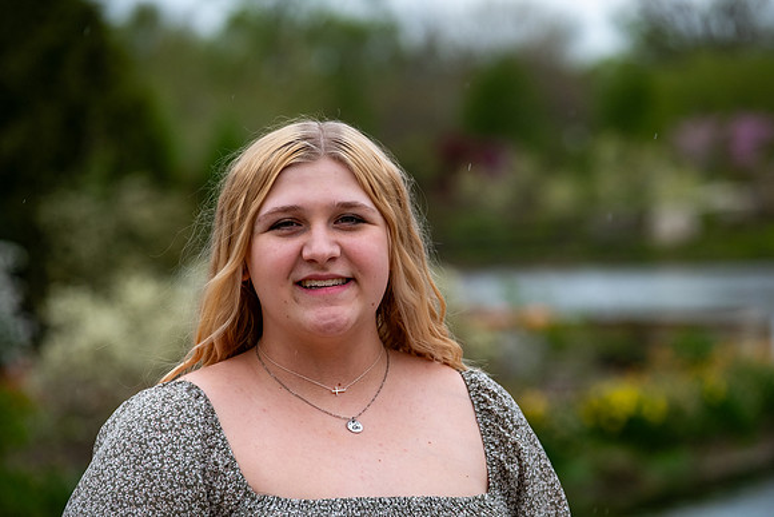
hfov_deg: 11.1
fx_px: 4000
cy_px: 258
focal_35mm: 186
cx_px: 387
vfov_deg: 7.4
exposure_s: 1/1000
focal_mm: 124.3
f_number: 4
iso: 250
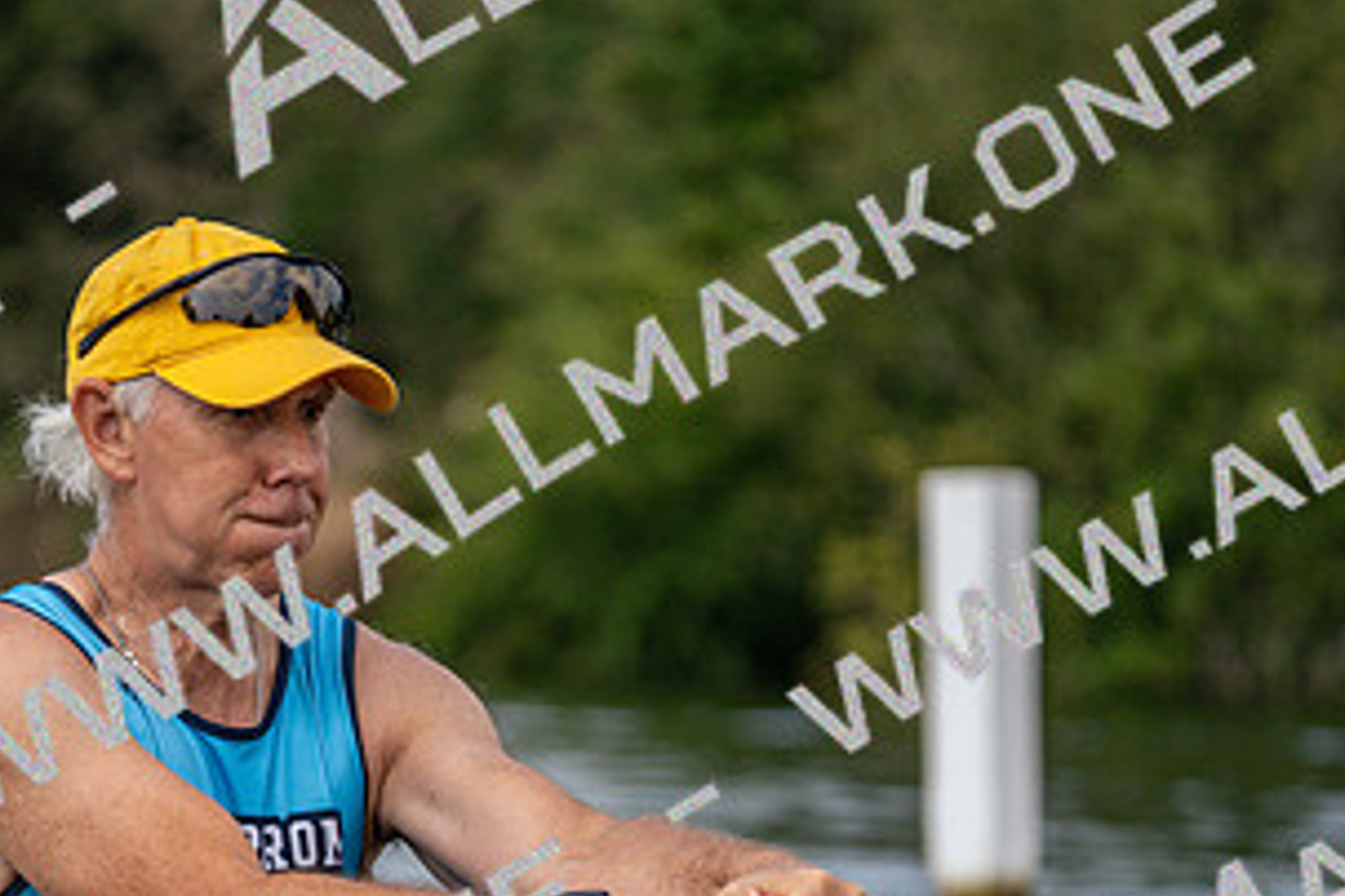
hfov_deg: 5.4
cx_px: 466
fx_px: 14308
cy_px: 827
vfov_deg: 3.6
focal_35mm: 383
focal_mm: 200
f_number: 5.6
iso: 320
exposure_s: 1/1600
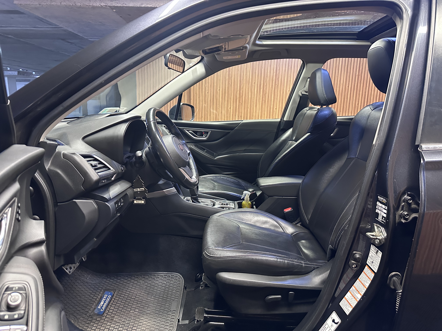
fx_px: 306
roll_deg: -1.0
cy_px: 166
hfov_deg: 71.6
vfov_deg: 56.8
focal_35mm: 24
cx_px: 221
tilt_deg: -11.5
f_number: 1.78
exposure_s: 1/50
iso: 800
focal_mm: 6.86
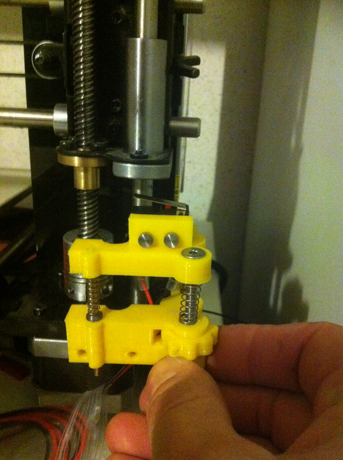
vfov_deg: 52.7
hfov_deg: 40.6
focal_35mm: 35
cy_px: 230
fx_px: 464
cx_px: 172
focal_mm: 3.85
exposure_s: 1/15
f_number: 2.8
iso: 1000
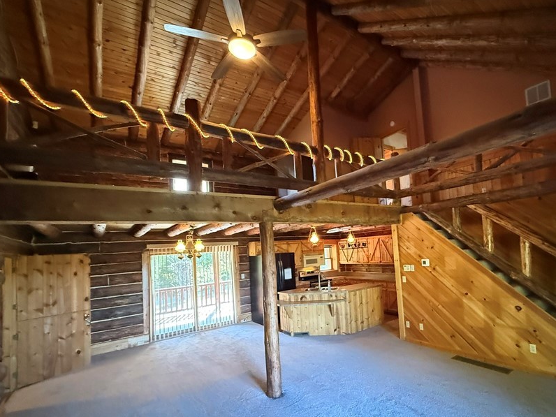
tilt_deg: +4.4
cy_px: 234
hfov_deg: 86.4
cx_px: 340
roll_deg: +3.8
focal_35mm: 18
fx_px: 289
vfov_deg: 71.3
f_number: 2.2
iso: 1250
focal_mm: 2.22
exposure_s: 1/60
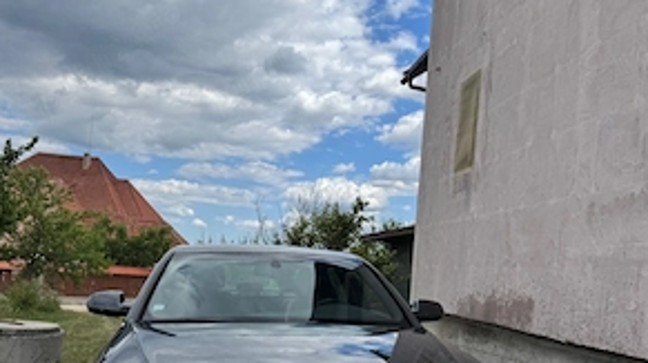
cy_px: 258
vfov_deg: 32.3
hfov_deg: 55.3
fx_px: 618
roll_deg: -4.0
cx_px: 327
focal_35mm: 36
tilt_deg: +1.4
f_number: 1.78
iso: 80
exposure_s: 1/4950
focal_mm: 6.76
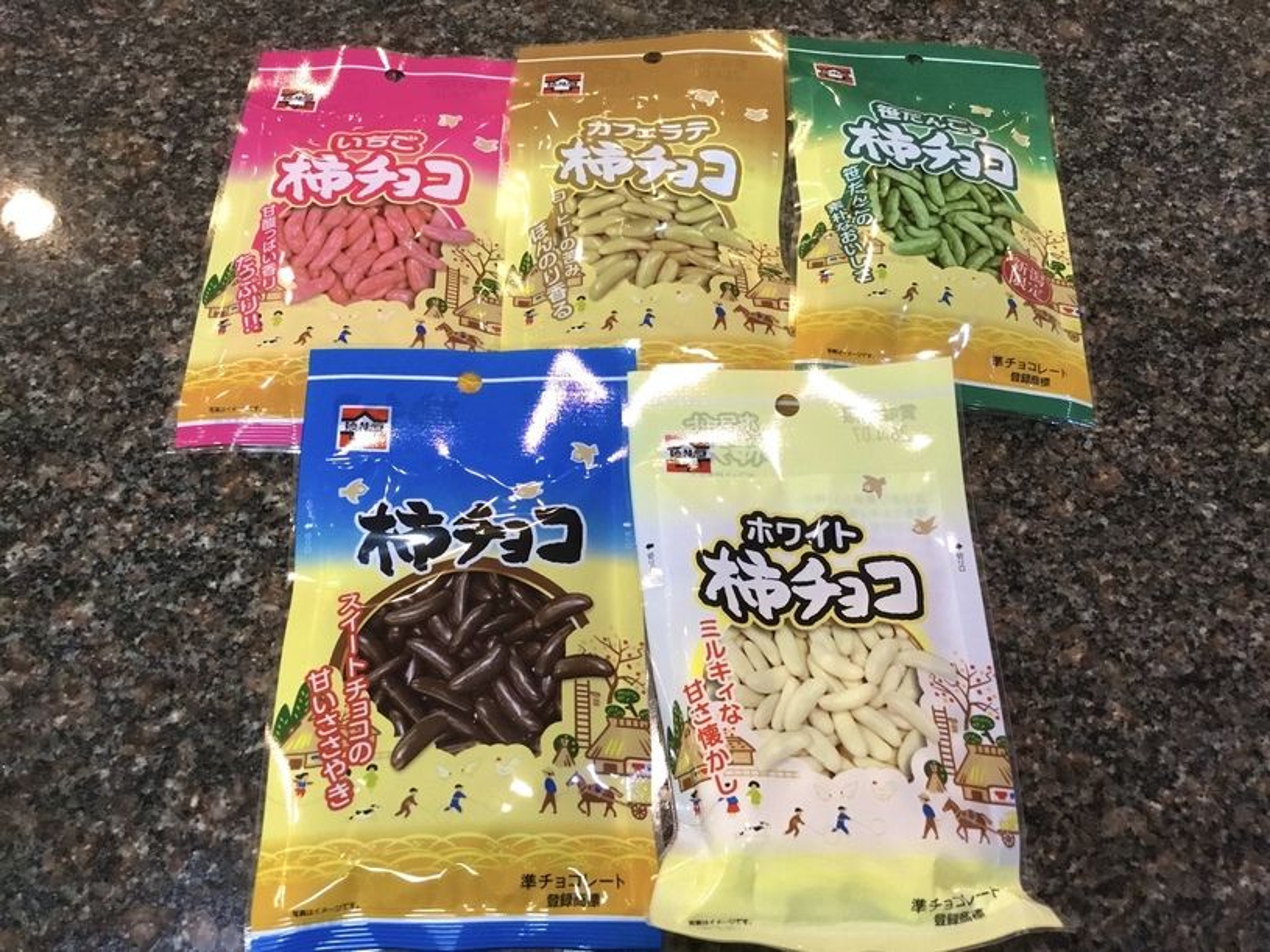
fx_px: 1137
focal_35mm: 31
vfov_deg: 45.4
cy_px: 476
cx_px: 635
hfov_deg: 58.4
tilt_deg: -61.0
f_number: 2.4
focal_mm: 3.3
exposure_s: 1/30
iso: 160
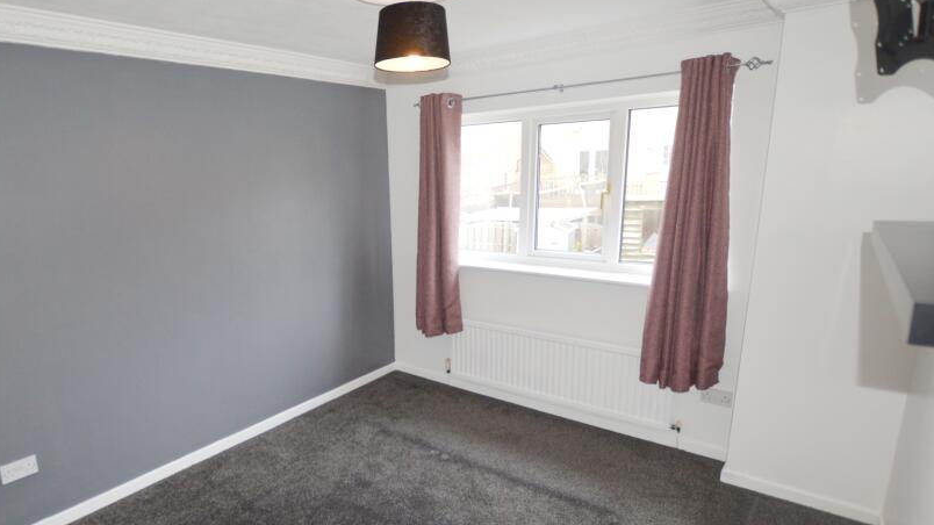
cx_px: 359
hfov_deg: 85.2
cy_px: 289
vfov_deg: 55.8
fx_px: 495
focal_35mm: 20
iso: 640
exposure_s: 1/60
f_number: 3.5
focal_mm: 10
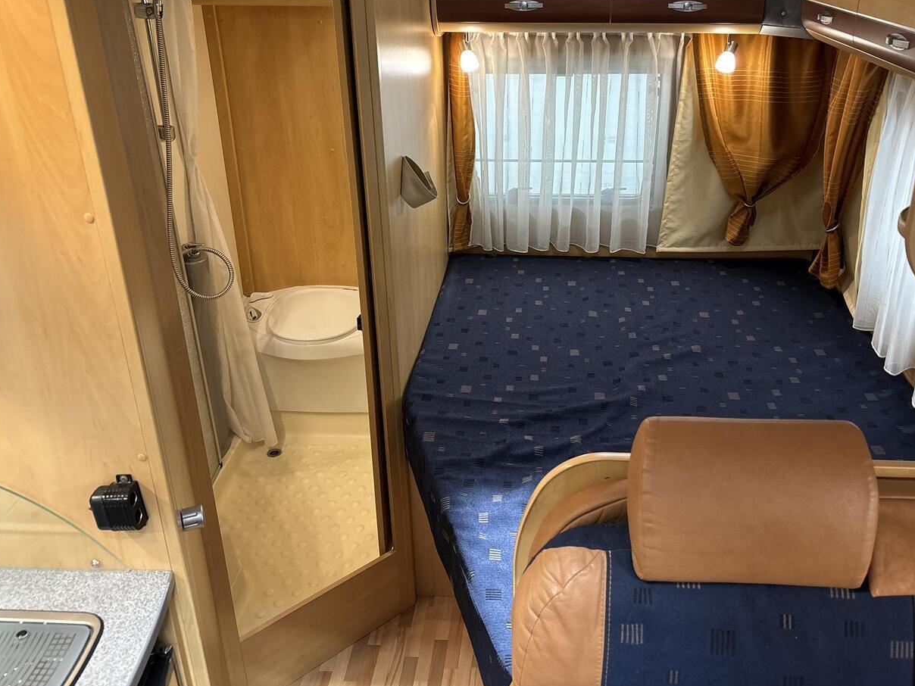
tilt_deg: -21.9
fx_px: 819
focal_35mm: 31
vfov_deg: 45.3
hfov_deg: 58.2
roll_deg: -0.8
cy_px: 282
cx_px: 510
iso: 320
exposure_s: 1/50
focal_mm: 5.96
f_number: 1.6
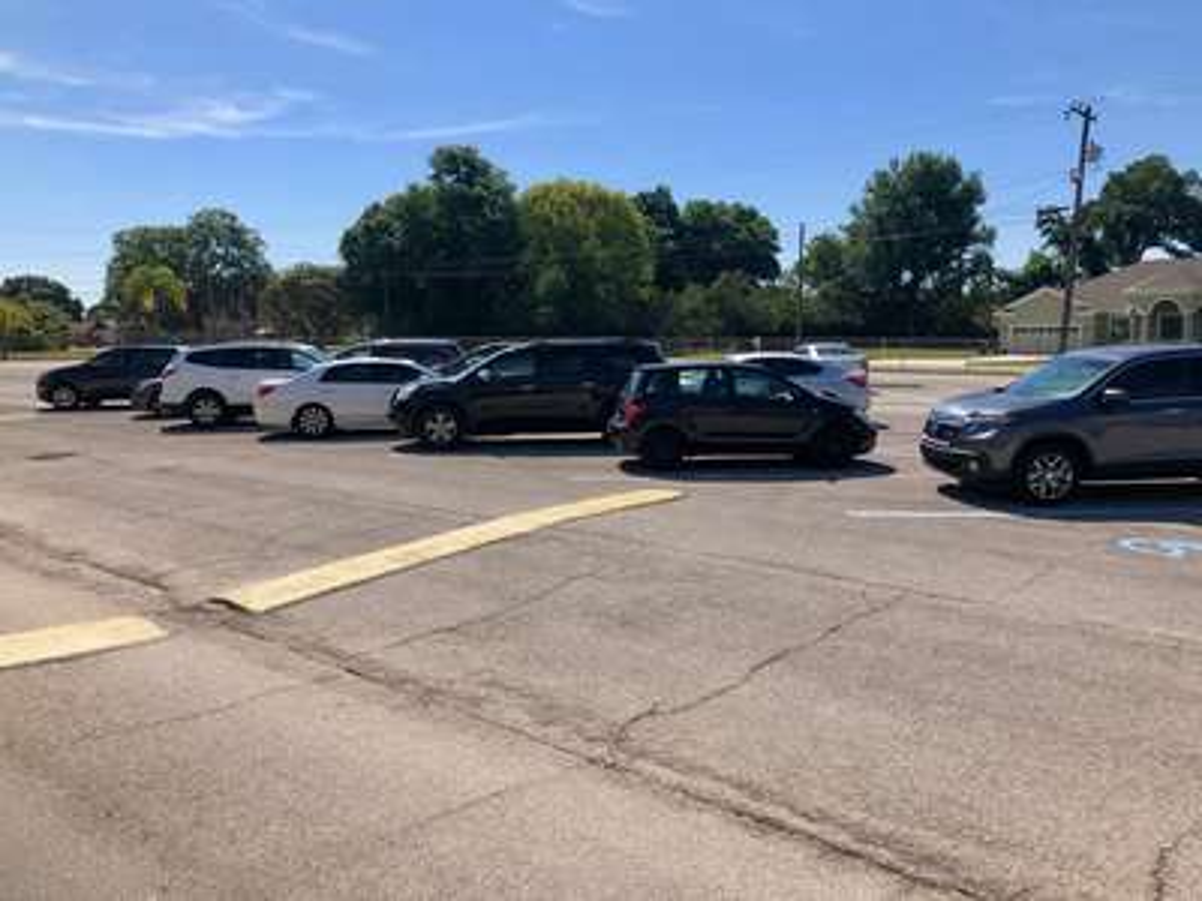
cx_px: 601
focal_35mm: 28
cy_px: 450
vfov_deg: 49.7
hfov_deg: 63.4
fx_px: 972
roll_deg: +0.7
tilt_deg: -7.9
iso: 25
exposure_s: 1/2825
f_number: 1.8
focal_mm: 4
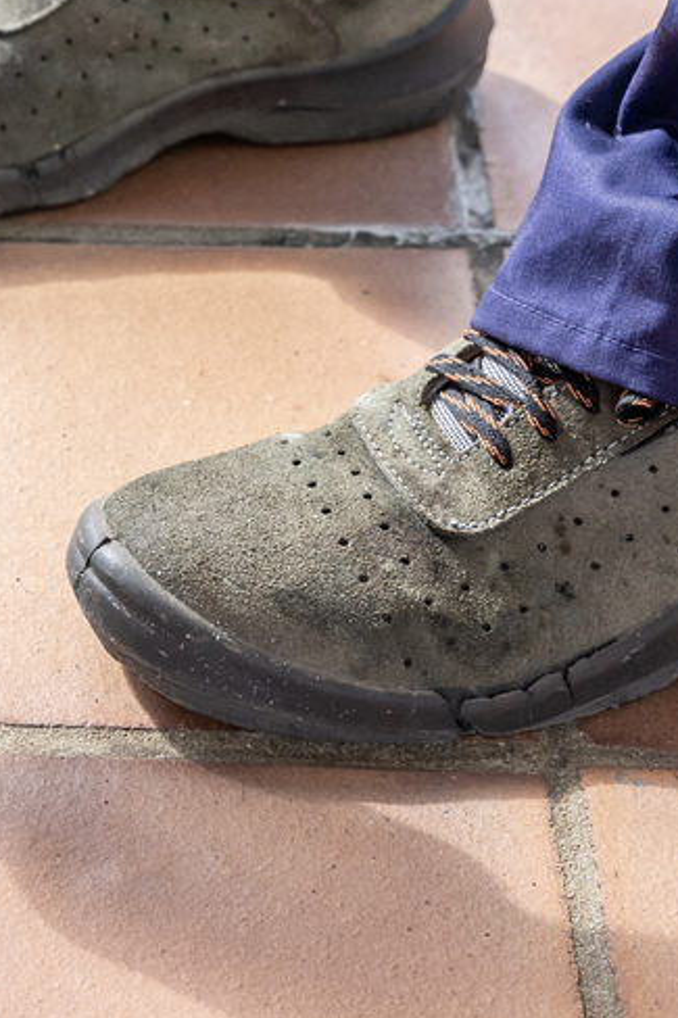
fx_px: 3598
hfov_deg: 10.6
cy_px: 179
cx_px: -86
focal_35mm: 127
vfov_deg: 16.0
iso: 100
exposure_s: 1/320
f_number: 6.3
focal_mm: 49.5
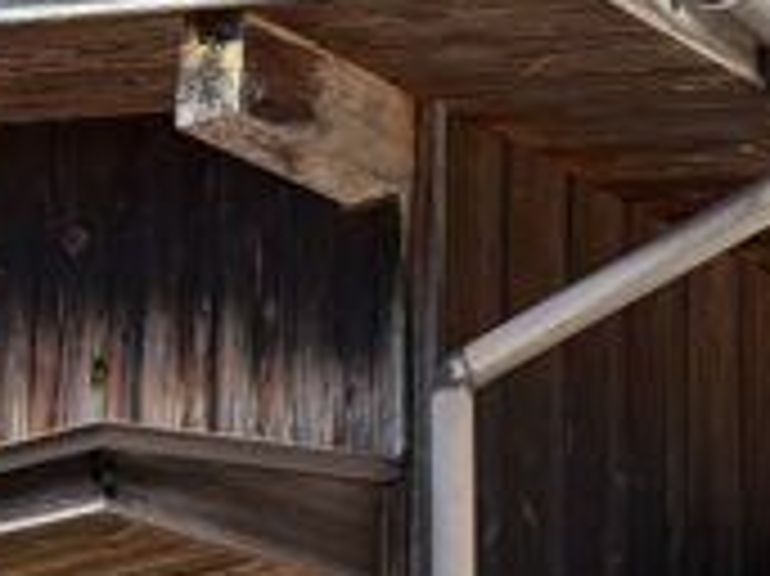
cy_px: 706
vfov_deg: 10.1
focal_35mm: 144
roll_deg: +0.2
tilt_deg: +12.2
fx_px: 3201
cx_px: 297
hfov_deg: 13.7
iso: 80
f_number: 1.78
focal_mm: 6.76
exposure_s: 1/1464
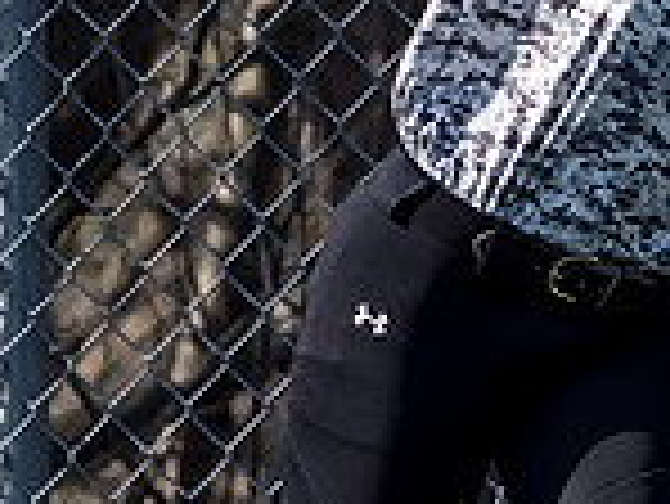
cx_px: 599
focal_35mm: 3934
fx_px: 76205
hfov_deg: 0.5
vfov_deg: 0.4
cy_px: 247
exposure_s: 1/1250
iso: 400
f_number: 6.3
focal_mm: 300
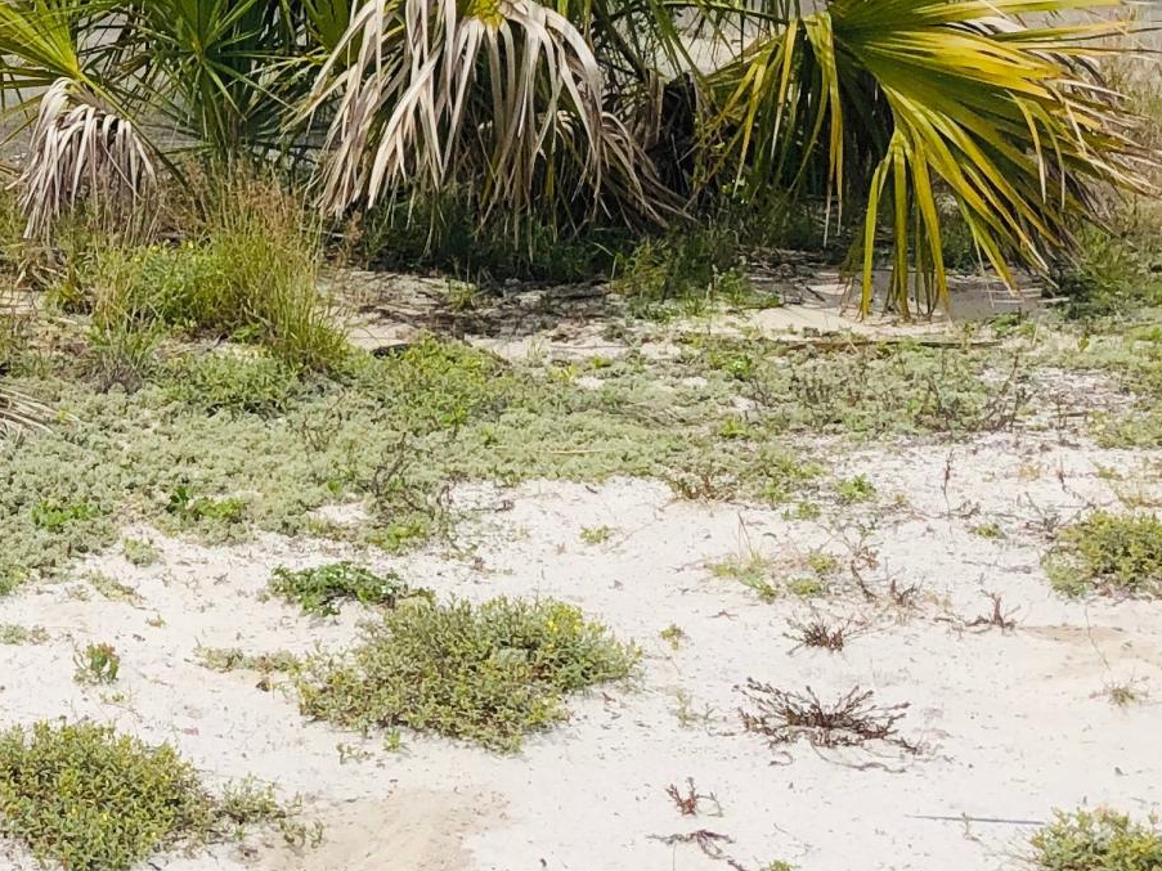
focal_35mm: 93
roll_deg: -1.7
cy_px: -46
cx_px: -214
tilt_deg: -6.8
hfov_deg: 19.9
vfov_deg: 15.5
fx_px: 3121
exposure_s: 1/3690
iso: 25
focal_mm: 3.99
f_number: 1.8
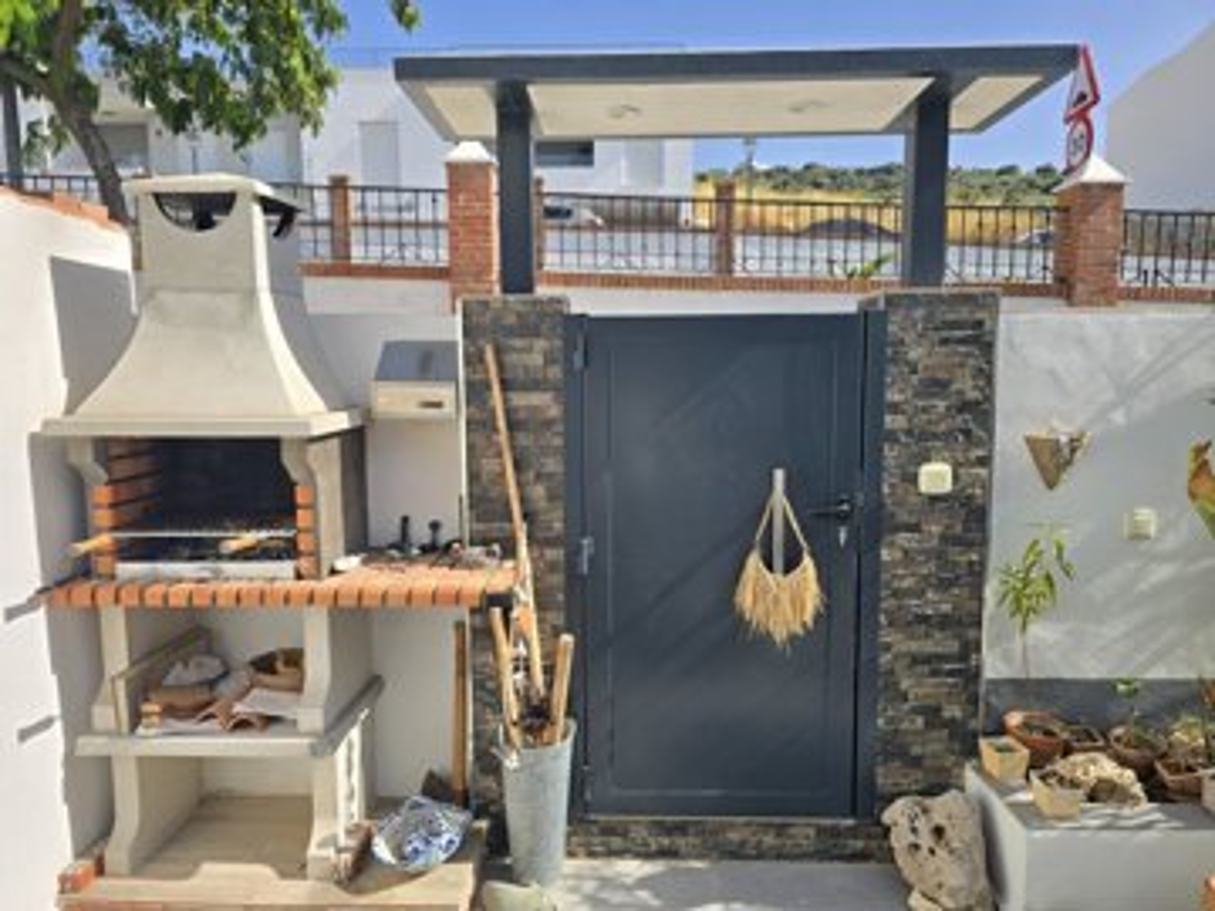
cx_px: 608
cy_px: 456
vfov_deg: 58.9
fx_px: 807
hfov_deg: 73.9
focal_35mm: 23
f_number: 1.7
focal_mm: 6.3
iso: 12
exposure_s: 1/892
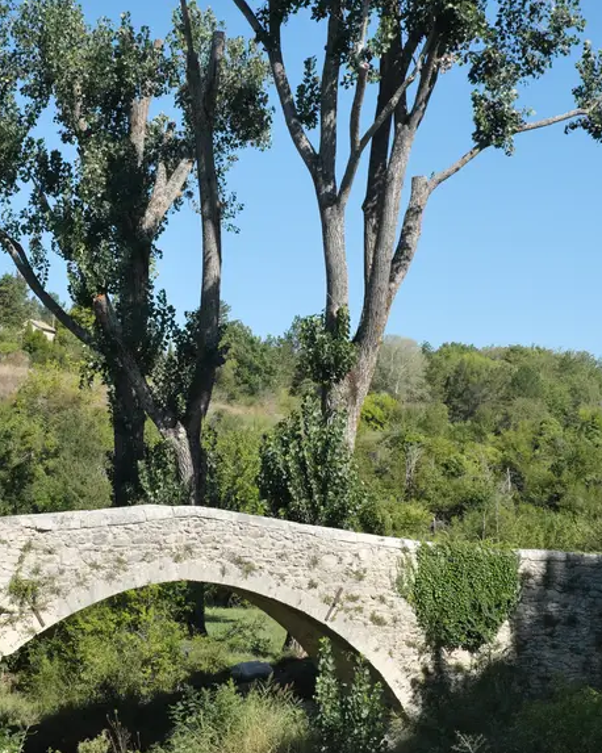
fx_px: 1448
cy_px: 399
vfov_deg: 29.1
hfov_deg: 23.4
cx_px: 210
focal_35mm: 65
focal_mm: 20.5
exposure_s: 1/250
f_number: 9
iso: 125
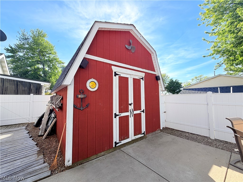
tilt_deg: +3.8
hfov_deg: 102.1
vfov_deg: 85.7
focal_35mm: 14
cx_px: 122
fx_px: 98
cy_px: 91
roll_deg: +0.7
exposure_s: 1/770
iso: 32
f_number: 2.2
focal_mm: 2.22
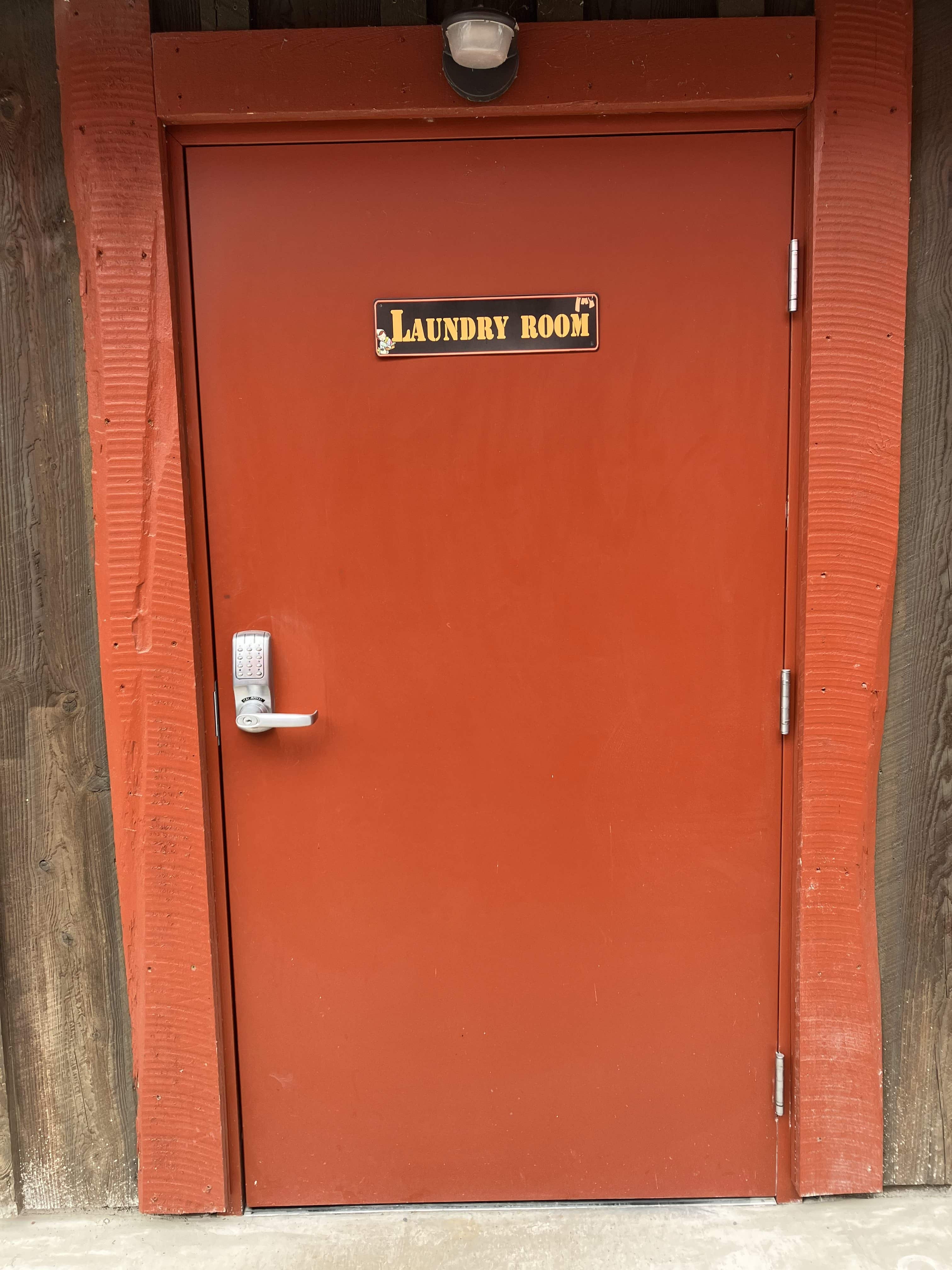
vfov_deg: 63.4
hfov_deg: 49.7
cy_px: 635
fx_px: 1027
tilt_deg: -7.7
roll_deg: +1.4
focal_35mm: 28
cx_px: 476
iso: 50
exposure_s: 1/121
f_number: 1.8
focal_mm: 3.99
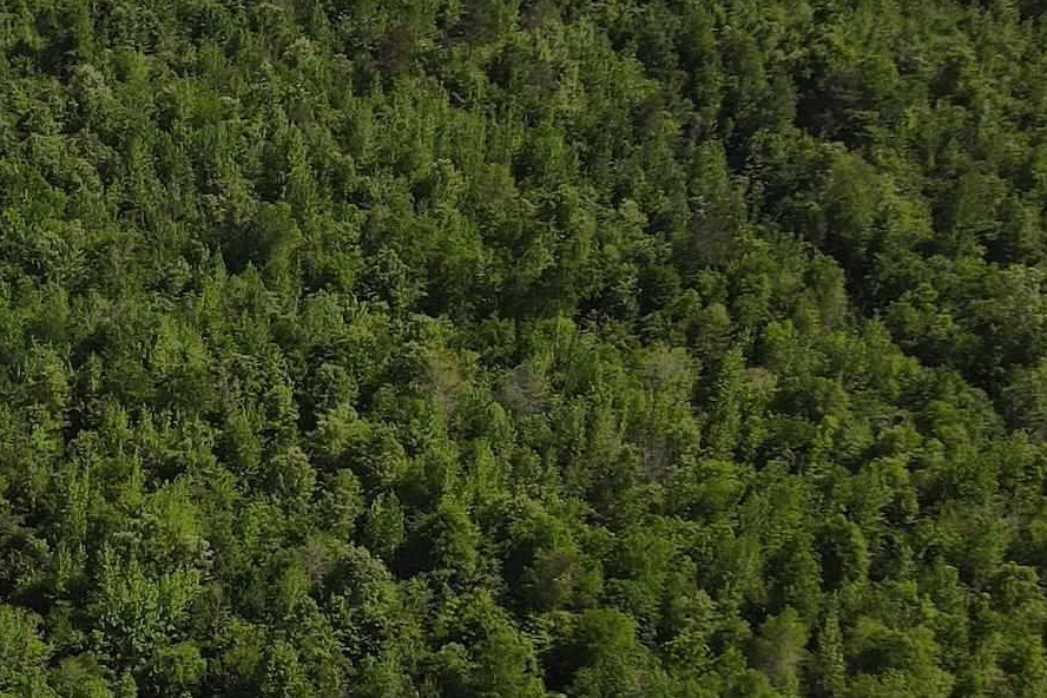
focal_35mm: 72
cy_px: 410
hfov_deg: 26.5
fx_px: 2094
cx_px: -6
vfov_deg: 18.9
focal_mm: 4.5
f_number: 2.8
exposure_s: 1/100
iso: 100
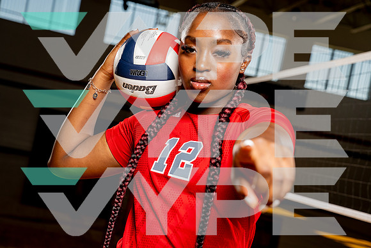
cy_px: 124
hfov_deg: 28.3
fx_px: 735
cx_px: 186
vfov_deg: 19.1
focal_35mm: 71
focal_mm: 70
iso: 100
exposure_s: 1/250
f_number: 5.6
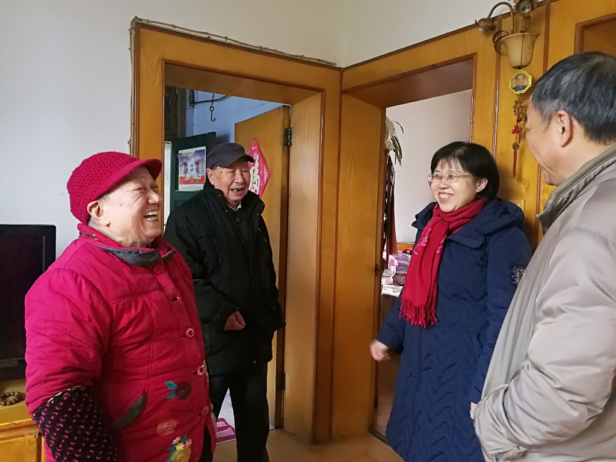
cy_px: 231
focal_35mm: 27
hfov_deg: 65.3
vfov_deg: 51.4
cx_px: 308
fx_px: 480
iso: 500
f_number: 2.2
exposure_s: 1/25
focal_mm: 3.95
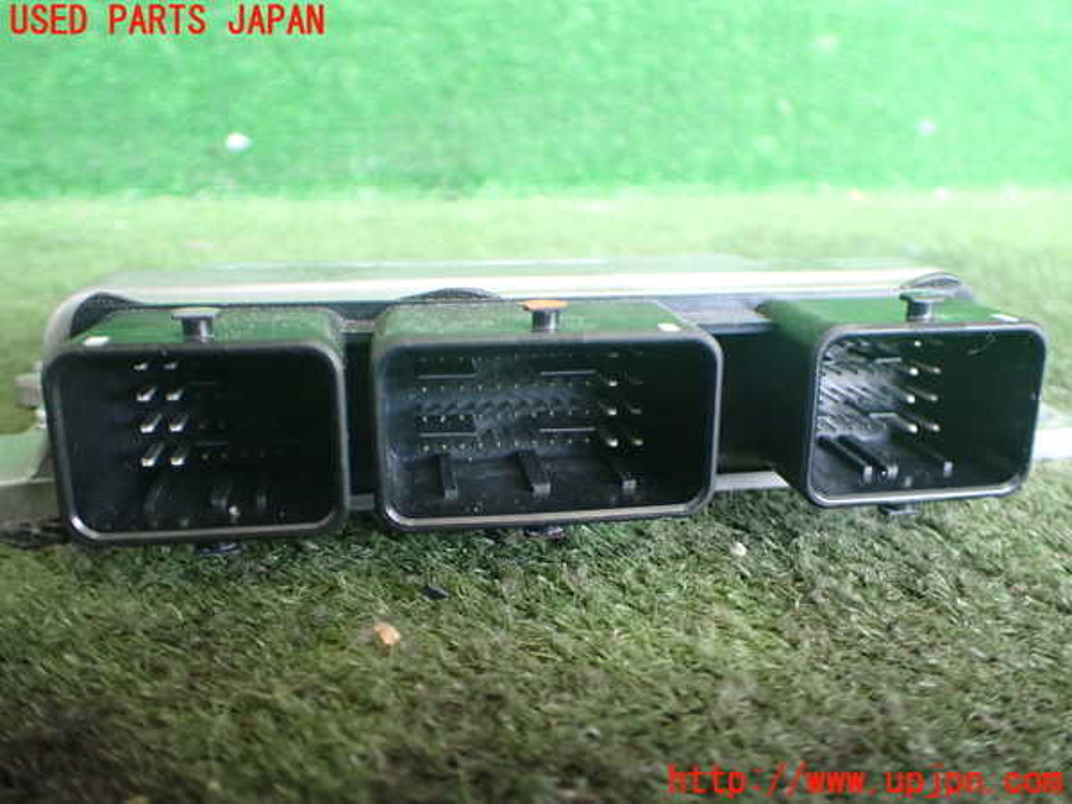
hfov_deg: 60.0
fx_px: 929
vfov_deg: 46.8
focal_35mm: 30
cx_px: 536
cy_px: 402
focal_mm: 5.4
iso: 800
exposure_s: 1/125
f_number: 2.3
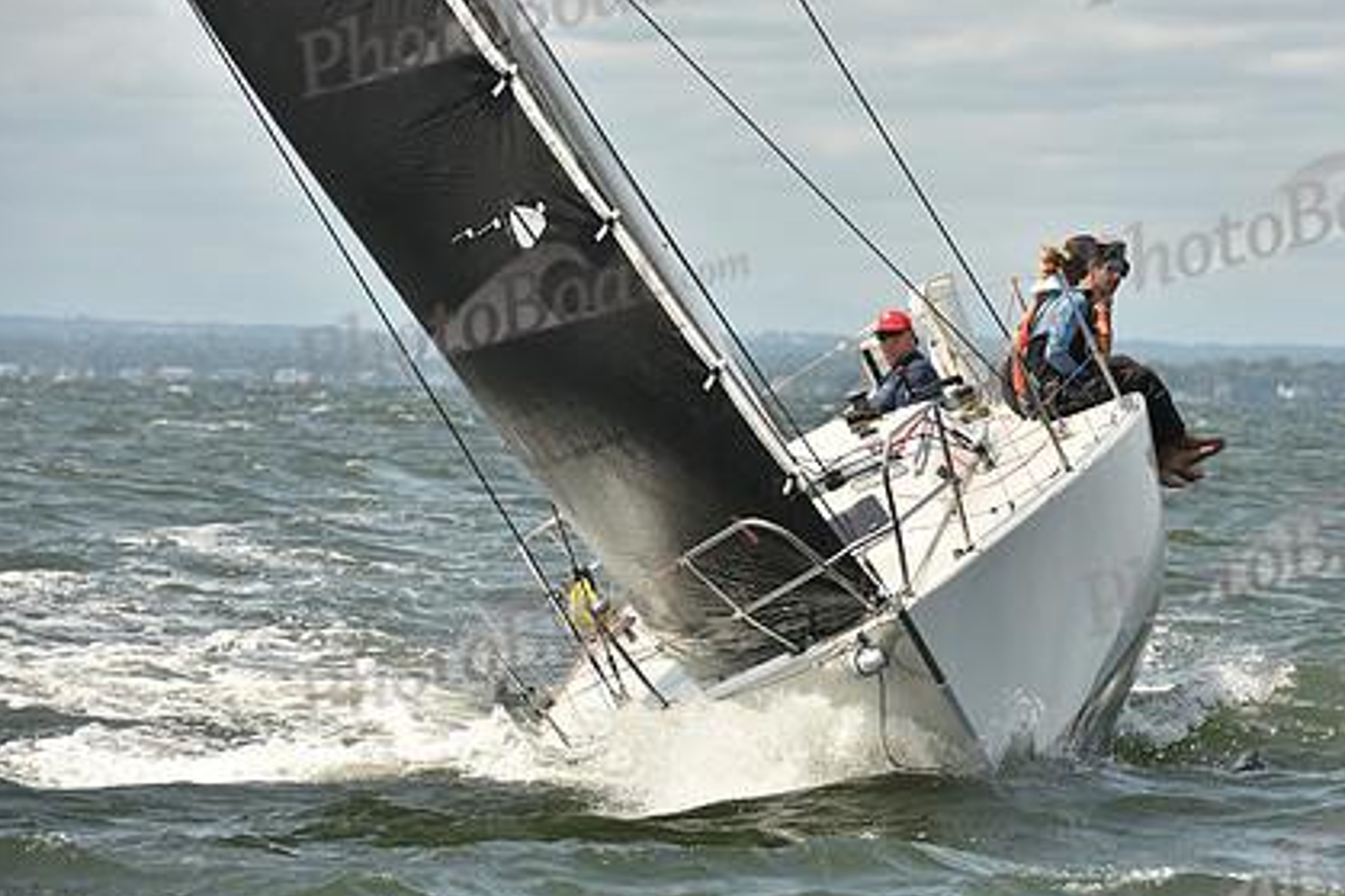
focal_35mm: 277
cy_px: 432
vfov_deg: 5.0
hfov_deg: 7.4
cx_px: 918
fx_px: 10344
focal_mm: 200
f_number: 9
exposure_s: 1/800
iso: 250
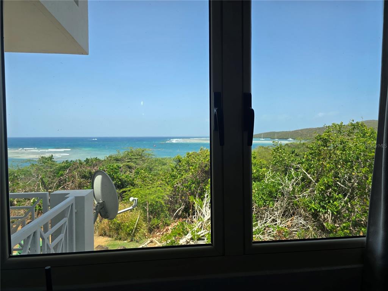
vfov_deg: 58.9
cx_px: 194
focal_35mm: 23
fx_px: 258
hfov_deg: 73.9
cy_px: 146
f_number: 1.7
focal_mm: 6.3
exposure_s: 1/466
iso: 12
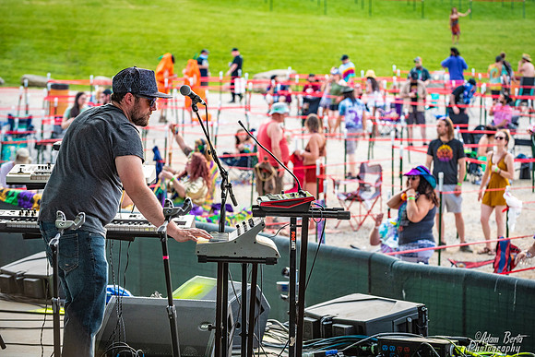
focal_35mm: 135
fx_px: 2001
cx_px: 327
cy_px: 139
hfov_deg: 15.2
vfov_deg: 10.2
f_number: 5.6
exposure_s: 1/320
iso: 800
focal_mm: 110
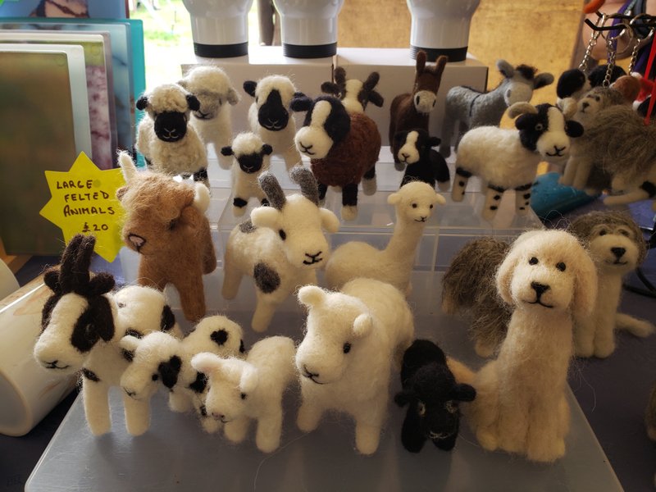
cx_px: 328
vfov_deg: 53.1
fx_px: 493
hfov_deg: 67.3
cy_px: 246
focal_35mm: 26
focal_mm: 4.3
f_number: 2.4
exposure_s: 1/60
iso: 100
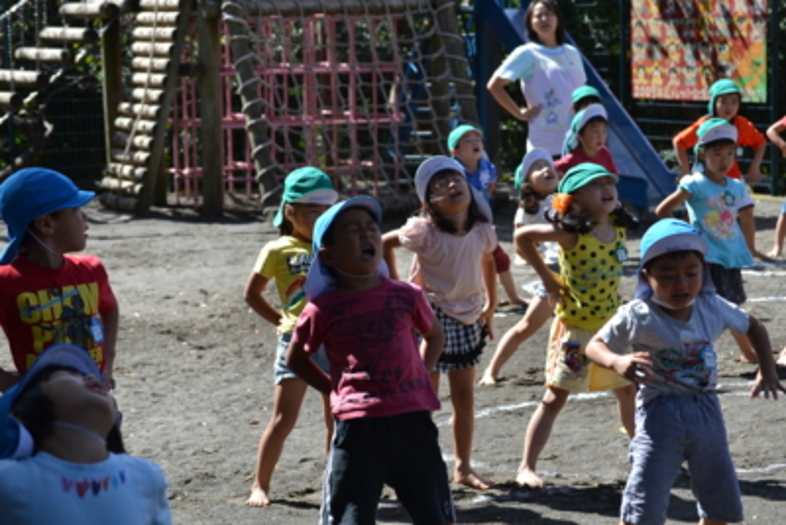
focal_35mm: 108
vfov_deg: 12.7
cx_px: 393
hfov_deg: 18.9
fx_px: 2359
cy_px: 262
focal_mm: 72
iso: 100
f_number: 6.3
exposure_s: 1/160
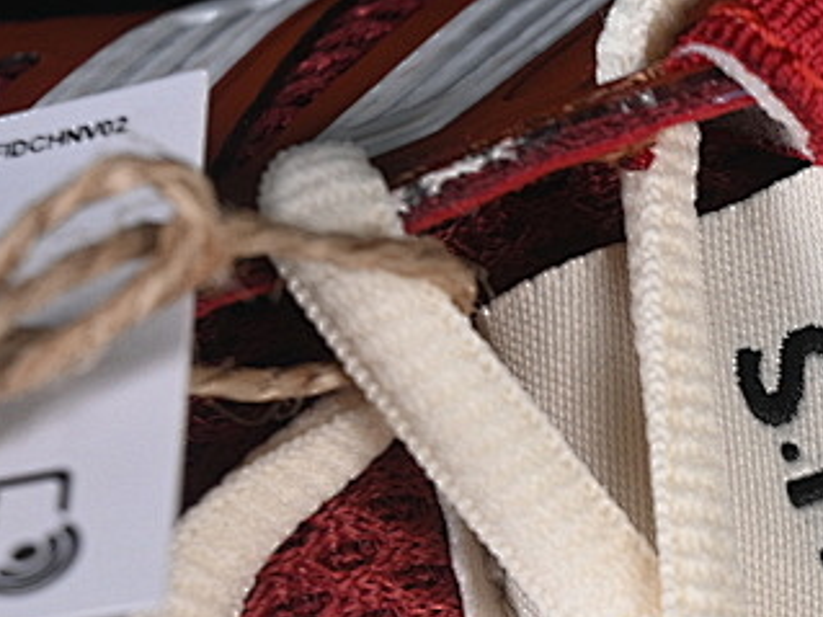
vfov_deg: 6.1
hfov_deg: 8.0
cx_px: 1050
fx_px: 5799
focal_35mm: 244
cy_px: 609
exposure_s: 1/80
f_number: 7.1
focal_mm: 50
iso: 160
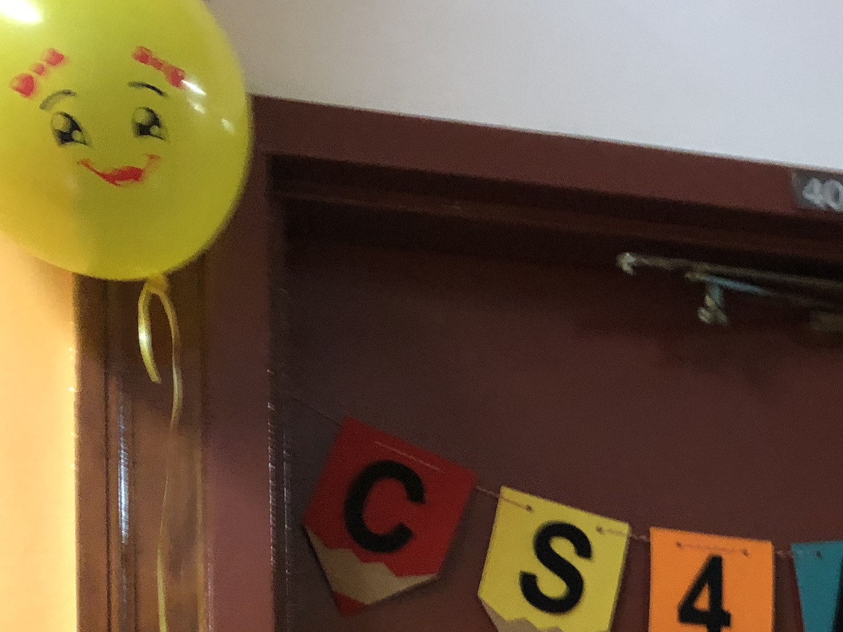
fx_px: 1680
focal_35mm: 69
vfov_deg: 20.2
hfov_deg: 27.0
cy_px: 715
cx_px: 793
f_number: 1.8
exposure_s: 1/11
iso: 100
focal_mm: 3.99
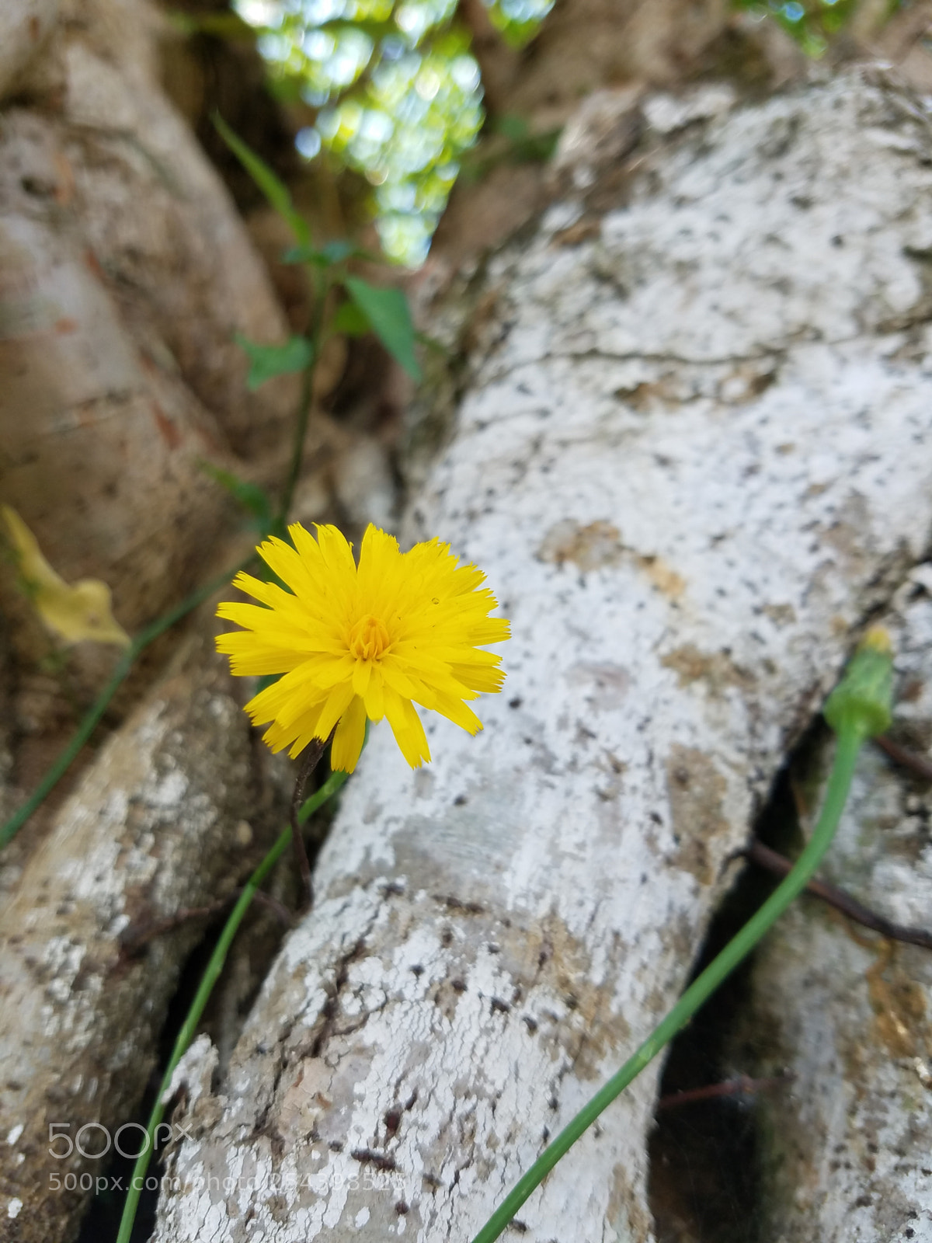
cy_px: 622
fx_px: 933
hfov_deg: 53.1
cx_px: 466
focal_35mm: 26
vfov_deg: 67.3
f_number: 1.7
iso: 50
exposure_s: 1/318
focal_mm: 4.2
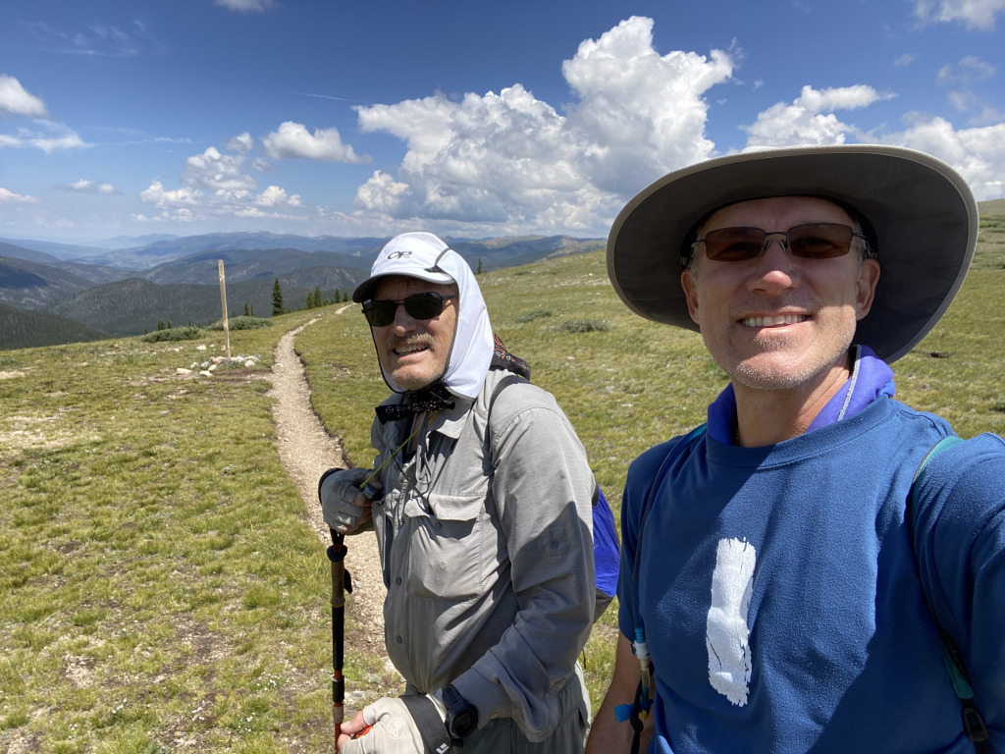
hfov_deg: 73.9
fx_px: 668
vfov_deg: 58.9
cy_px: 377
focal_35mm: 23
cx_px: 502
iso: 25
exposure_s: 1/546
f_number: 2.2
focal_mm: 2.71
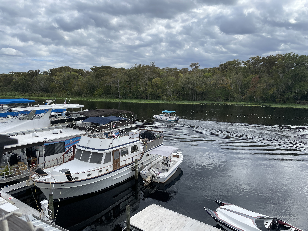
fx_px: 231
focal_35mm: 26
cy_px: 116
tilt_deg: -7.1
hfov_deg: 67.3
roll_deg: -0.1
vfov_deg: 53.1
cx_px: 154
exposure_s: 1/3509
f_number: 1.6
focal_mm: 4.2
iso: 32
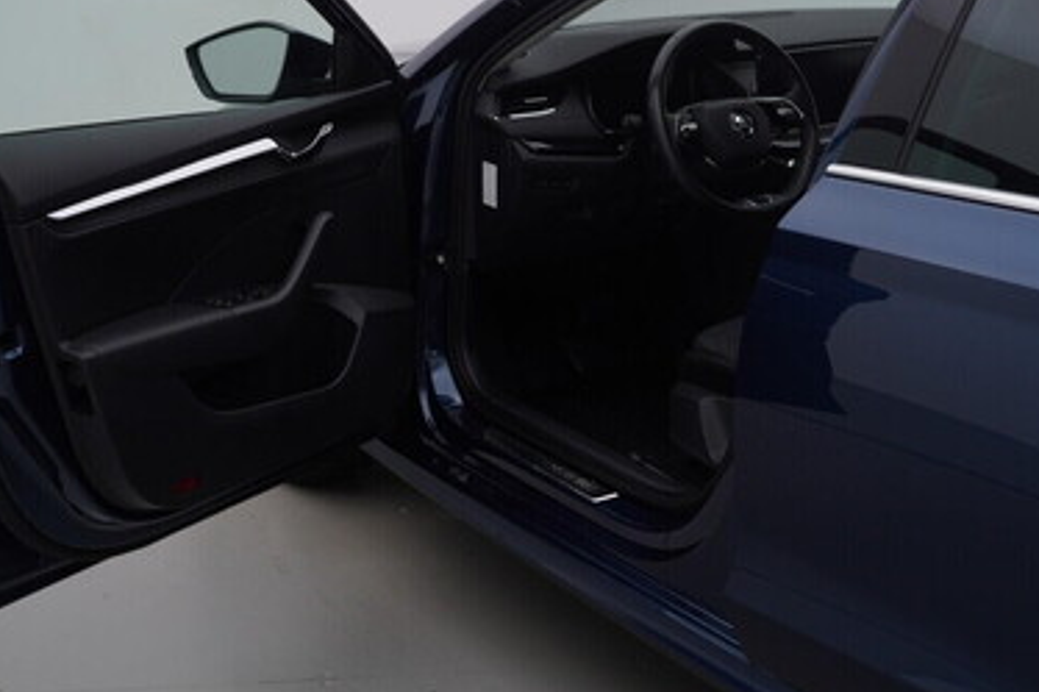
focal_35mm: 53
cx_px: 444
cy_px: 254
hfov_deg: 37.5
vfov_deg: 25.4
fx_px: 1529
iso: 125
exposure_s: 1/100
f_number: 4.5
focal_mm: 24
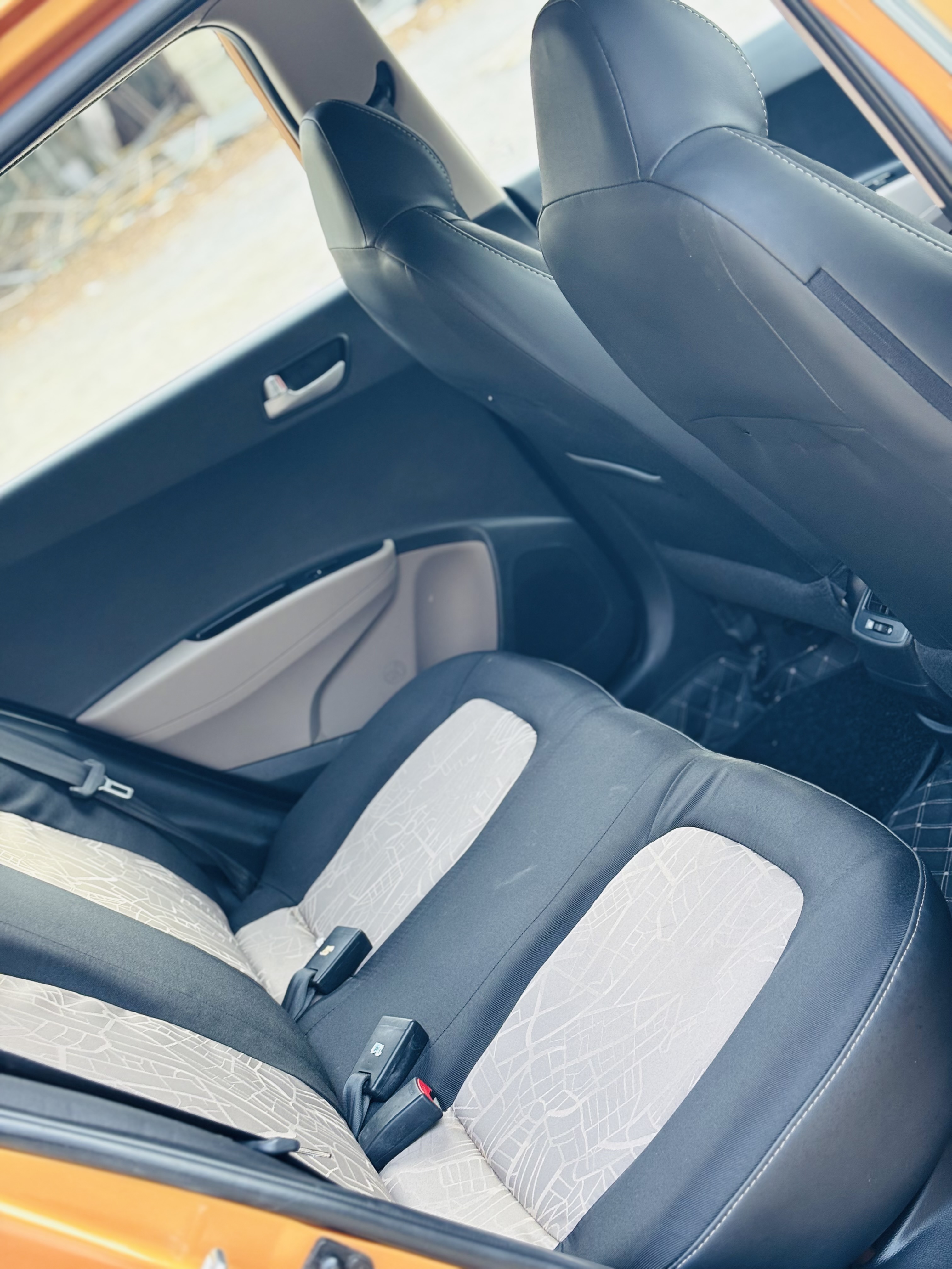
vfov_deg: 36.8
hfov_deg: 28.0
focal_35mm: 52
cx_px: 476
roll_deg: +35.4
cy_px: 634
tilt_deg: -17.4
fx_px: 1907
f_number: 1.6
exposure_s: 1/60
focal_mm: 5.96
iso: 100
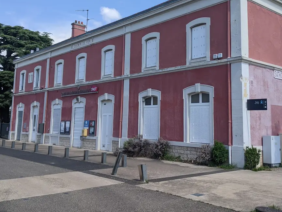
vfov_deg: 35.5
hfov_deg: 46.7
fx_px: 326
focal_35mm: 40
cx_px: 157
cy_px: 64
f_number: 1.8
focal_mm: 4.44
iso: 59
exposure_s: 1/2933
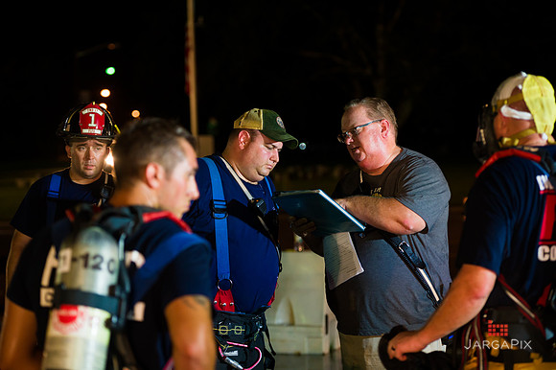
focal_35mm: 95
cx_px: 278
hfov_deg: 21.5
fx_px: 1466
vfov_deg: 14.4
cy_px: 185
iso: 1600
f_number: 3.2
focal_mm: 95
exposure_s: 1/125
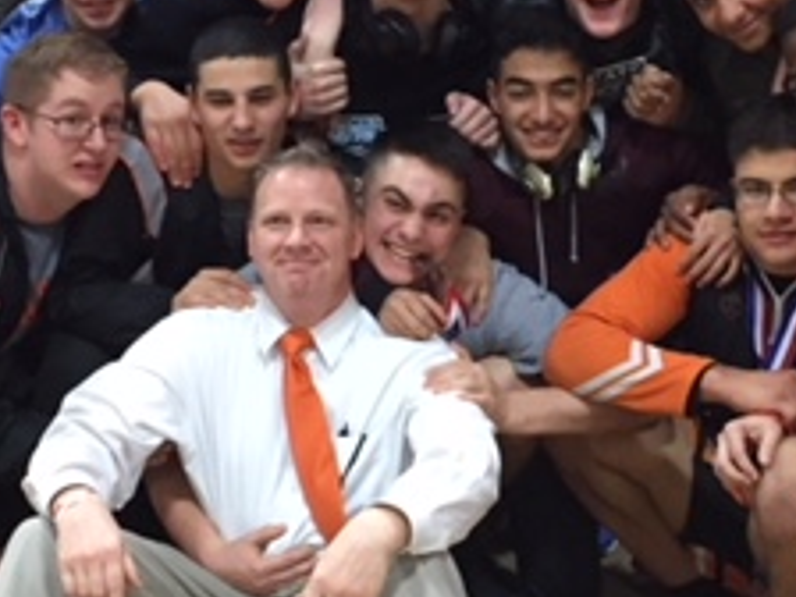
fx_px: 1909
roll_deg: -2.2
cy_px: 291
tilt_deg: -13.6
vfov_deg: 17.8
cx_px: 448
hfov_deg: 23.5
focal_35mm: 83
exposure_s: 1/30
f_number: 2.2
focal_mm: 4.15
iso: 250
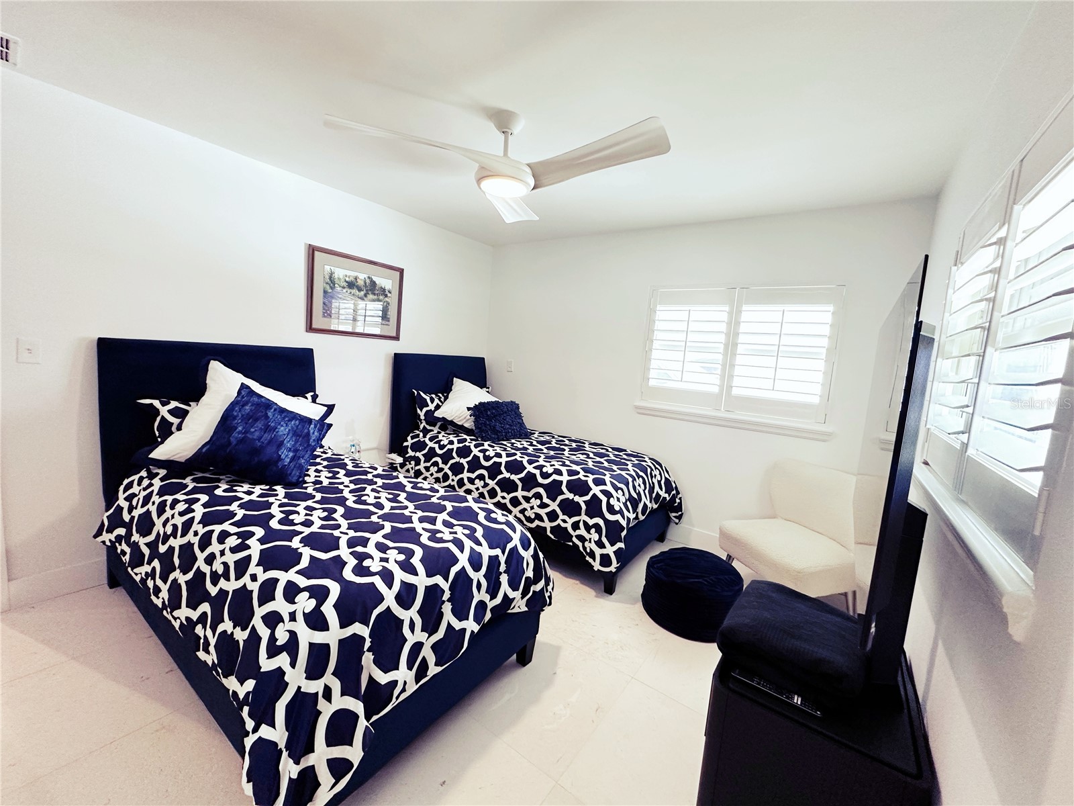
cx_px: 537
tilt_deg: -6.2
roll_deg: -4.5
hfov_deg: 102.1
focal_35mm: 14
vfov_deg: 85.7
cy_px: 403
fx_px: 434
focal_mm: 2.22
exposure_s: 1/60
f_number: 2.2
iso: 250
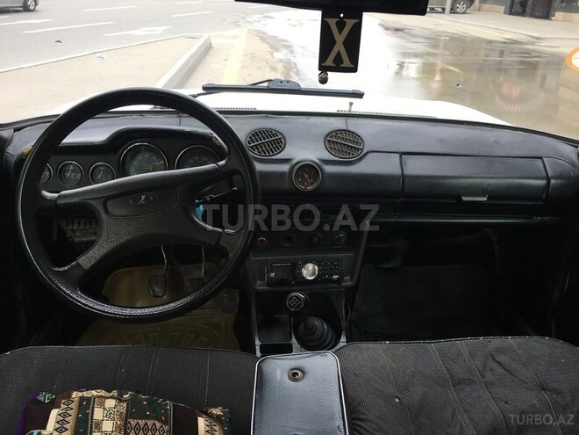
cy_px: 218
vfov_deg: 48.2
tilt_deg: -24.3
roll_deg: -2.2
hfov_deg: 61.7
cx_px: 290
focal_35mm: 29
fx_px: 485
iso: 25
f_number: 2.2
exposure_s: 1/113
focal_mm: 4.15
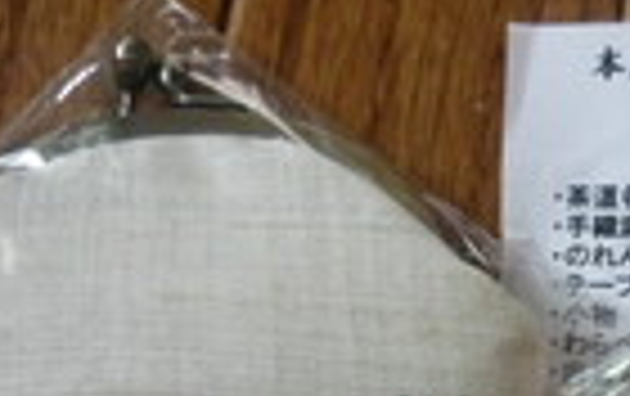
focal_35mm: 87
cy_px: 432
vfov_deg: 14.7
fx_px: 1496
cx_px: 560
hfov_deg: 23.2
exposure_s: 1/30
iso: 400
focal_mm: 5.5
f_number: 2.8
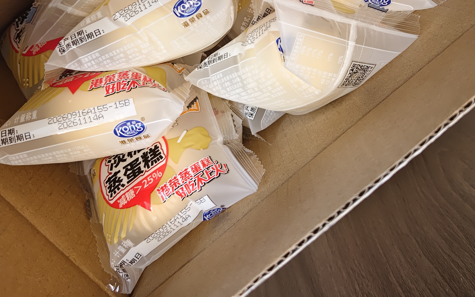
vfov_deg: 34.0
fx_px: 466
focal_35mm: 36
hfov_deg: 53.8
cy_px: 49
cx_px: 270
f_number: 1.88
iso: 758
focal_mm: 5.56
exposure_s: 1/50
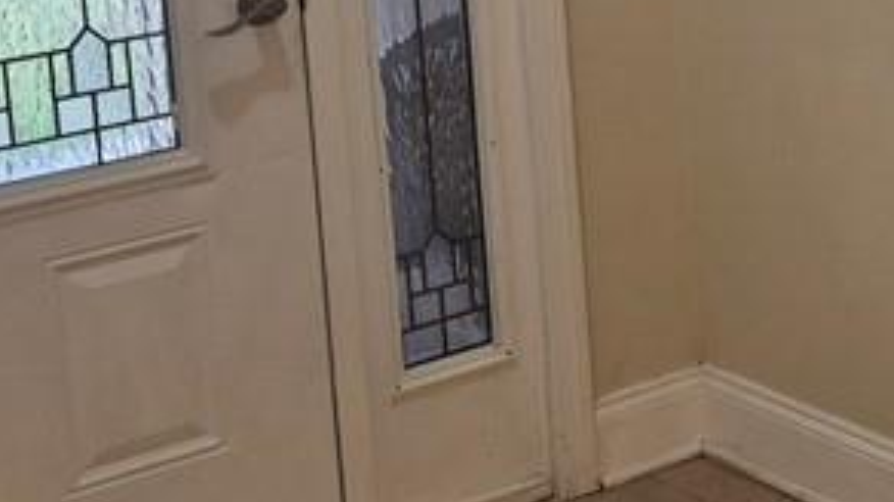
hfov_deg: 23.3
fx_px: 2085
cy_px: -80
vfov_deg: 13.4
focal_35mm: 88
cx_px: 870
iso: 250
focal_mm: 5.4
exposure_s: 1/120
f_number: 1.8
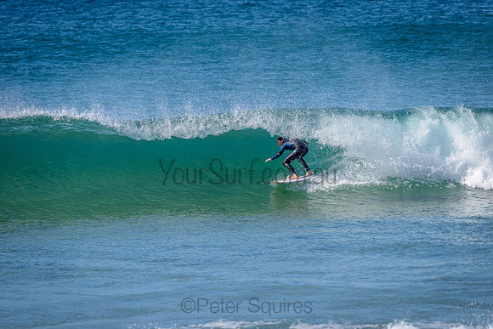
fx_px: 6849
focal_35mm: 500
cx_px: 246
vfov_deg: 2.8
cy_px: 164
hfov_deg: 4.1
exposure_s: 1/2000
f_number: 5.6
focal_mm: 500
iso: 200
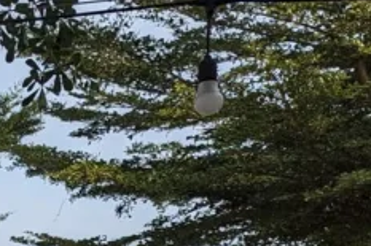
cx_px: -425
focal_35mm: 110
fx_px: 1133
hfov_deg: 14.5
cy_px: 377
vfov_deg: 11.8
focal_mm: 6.81
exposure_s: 1/1664
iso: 47
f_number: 1.85
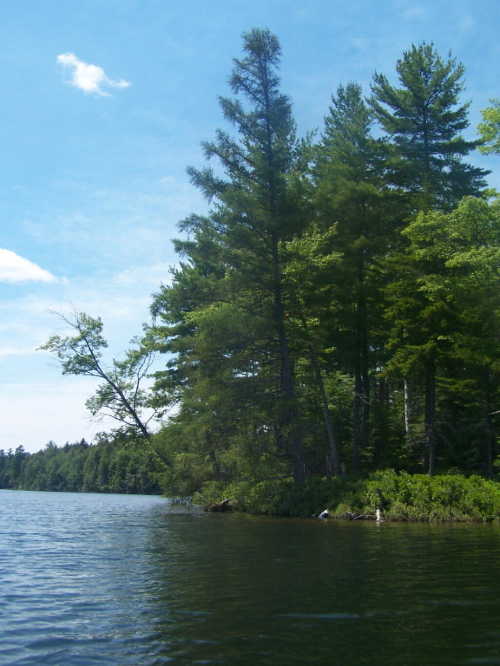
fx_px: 732
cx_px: 250
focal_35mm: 38
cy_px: 333
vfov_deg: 49.0
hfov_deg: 37.7
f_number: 4
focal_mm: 6.3
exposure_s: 1/640
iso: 80
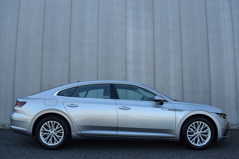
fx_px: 199
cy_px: 80
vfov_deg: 43.6
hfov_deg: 61.9
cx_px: 120
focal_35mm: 30
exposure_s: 1/250
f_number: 8
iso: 400
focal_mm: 20
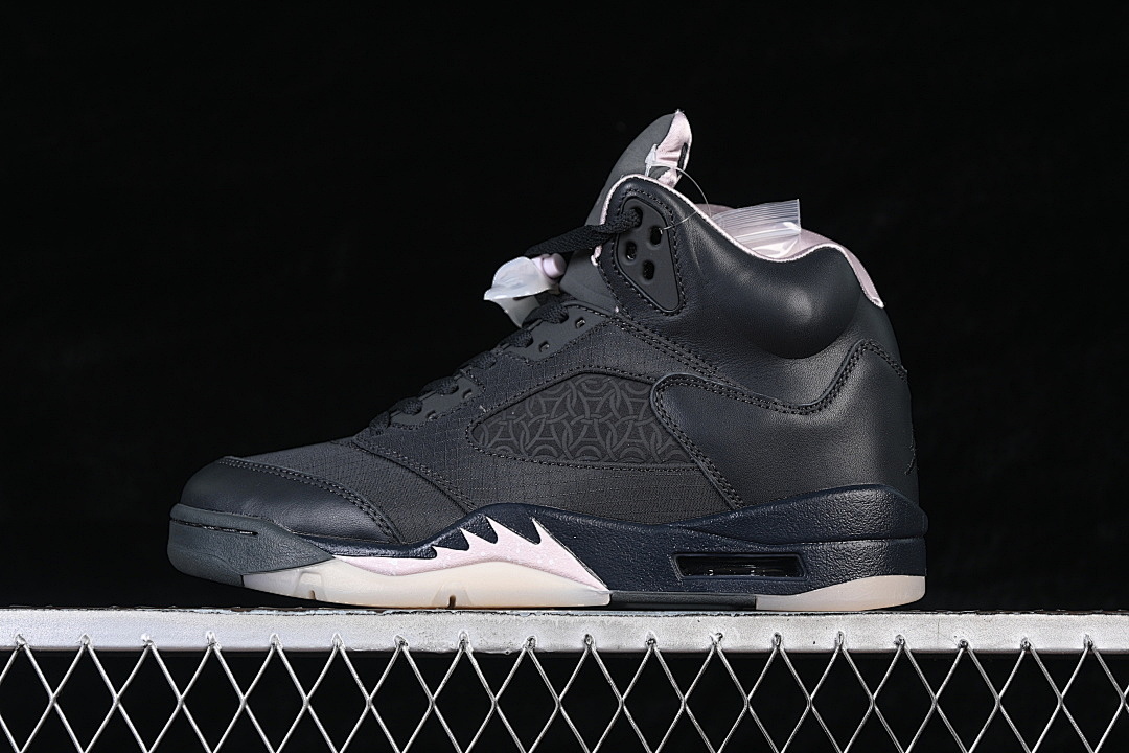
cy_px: 376
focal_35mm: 75
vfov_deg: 18.2
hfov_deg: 27.0
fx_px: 2352
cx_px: 564
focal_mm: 50
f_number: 6.3
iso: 160
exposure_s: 1/60
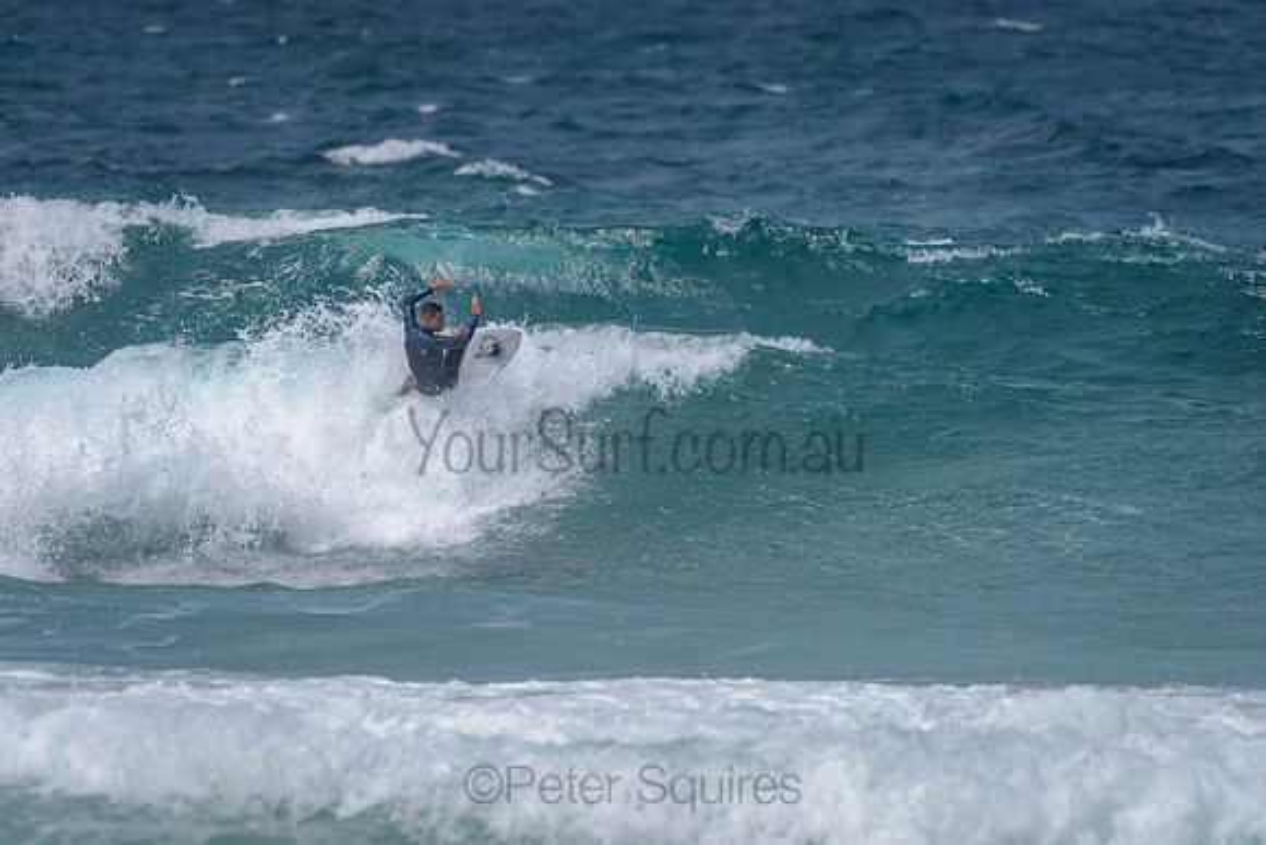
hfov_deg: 3.4
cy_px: 368
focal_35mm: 613
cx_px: 563
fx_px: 21573
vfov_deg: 2.2
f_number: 5.6
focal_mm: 500
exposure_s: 1/2000
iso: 90
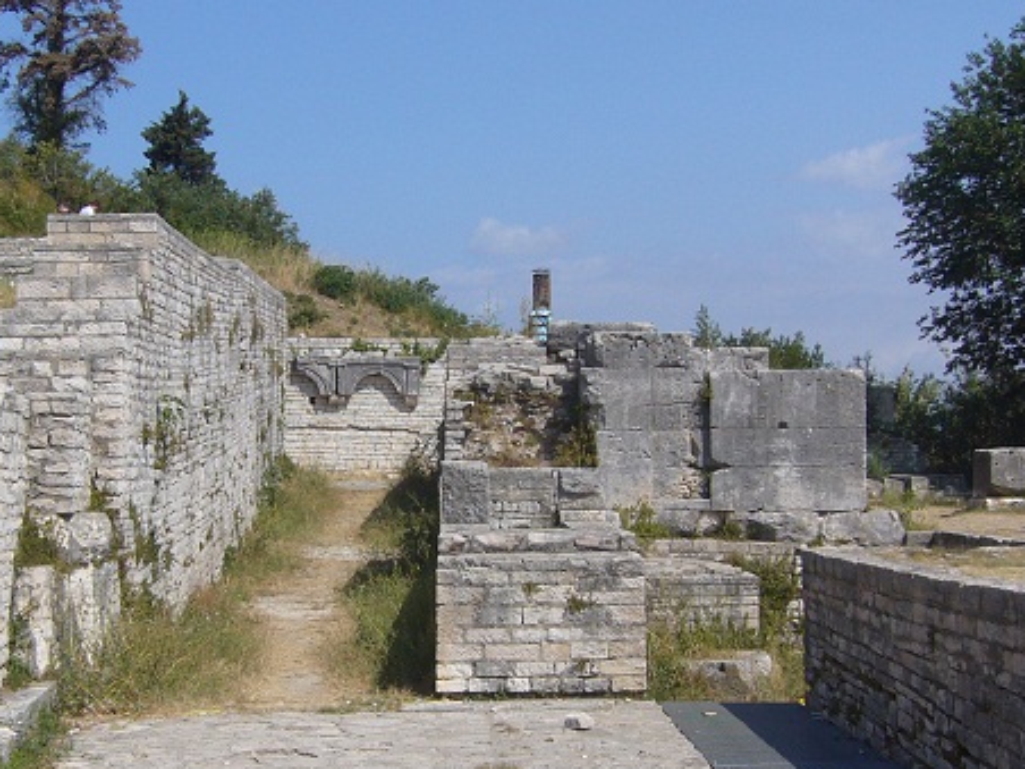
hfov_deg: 31.0
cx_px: 351
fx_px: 1836
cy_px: 463
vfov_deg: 23.6
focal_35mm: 62
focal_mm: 5.8
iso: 80
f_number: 5.6
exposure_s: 1/500
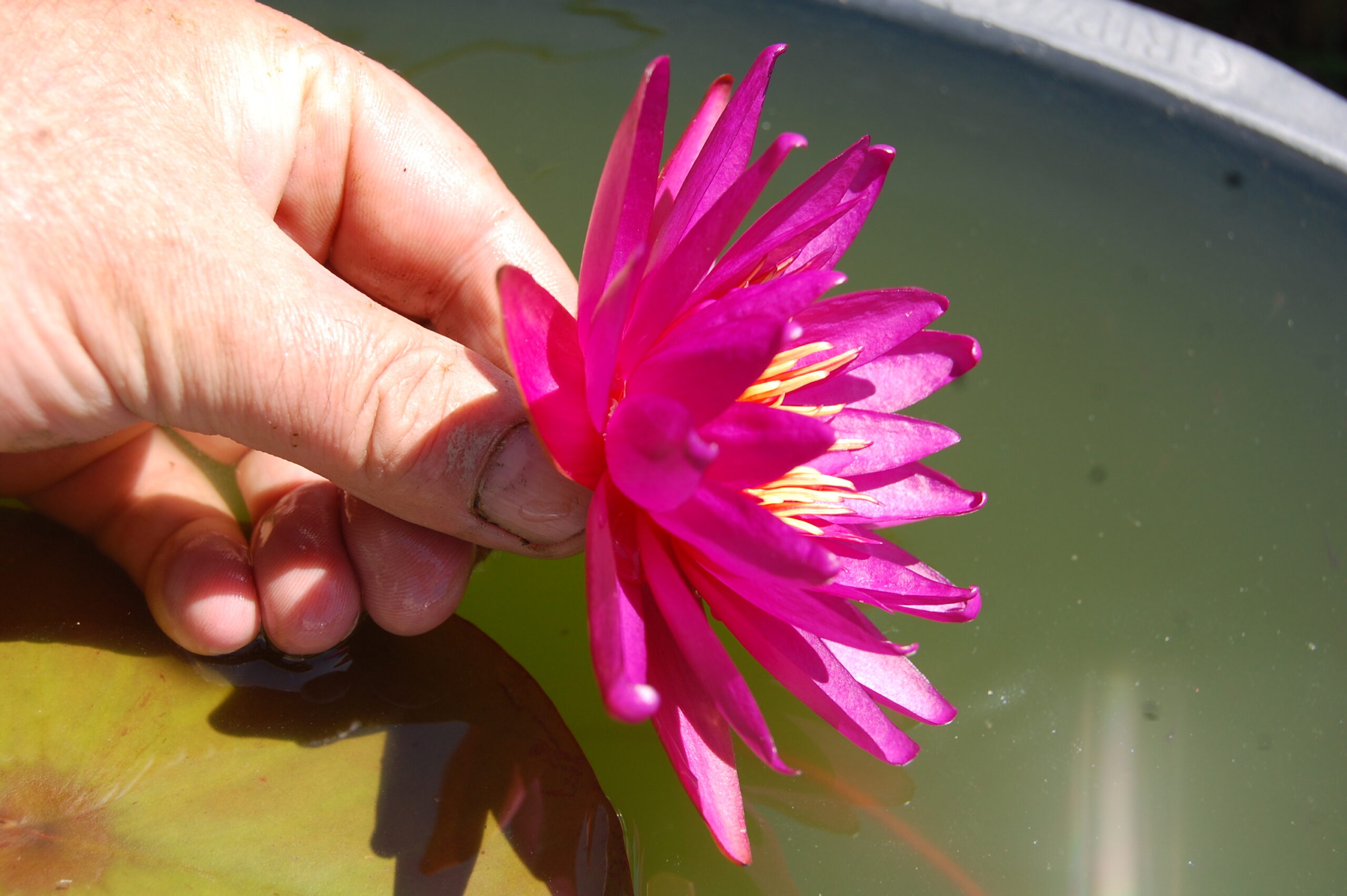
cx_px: 674
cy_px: 448
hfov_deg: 35.1
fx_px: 2131
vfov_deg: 23.7
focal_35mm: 57
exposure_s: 1/250
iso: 200
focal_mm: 38
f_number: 8
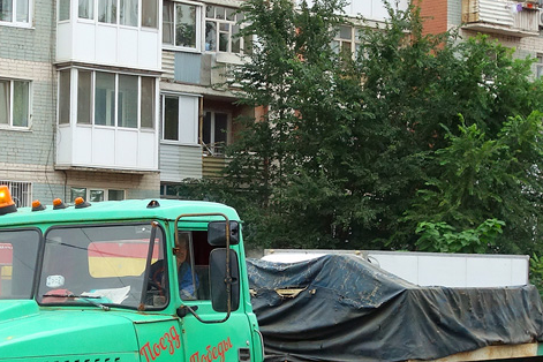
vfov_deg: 13.4
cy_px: 197
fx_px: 1538
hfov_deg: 20.0
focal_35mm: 102
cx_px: 271
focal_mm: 14.75
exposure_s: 1/500
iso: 320
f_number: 2.8
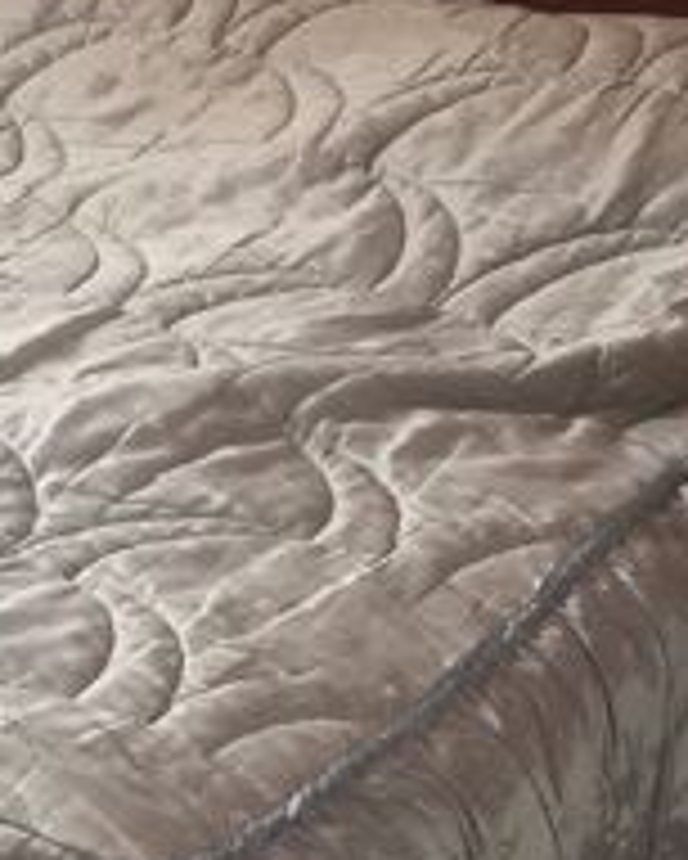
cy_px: 883
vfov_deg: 19.5
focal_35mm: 95
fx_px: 2416
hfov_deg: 15.6
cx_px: -153
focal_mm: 4.15
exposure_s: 1/50
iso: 32
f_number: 2.2
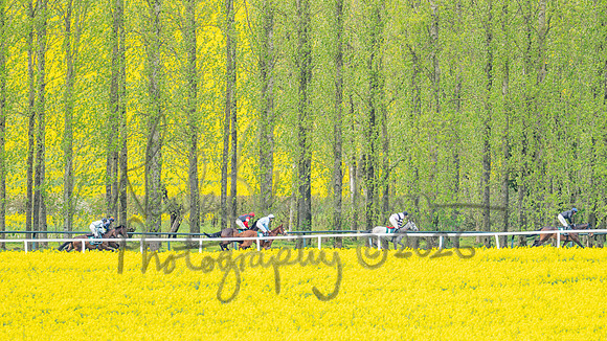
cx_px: 284
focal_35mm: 671
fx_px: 10800
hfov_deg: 3.2
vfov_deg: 1.8
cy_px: 138
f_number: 4.5
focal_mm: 400
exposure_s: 1/1000
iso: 400
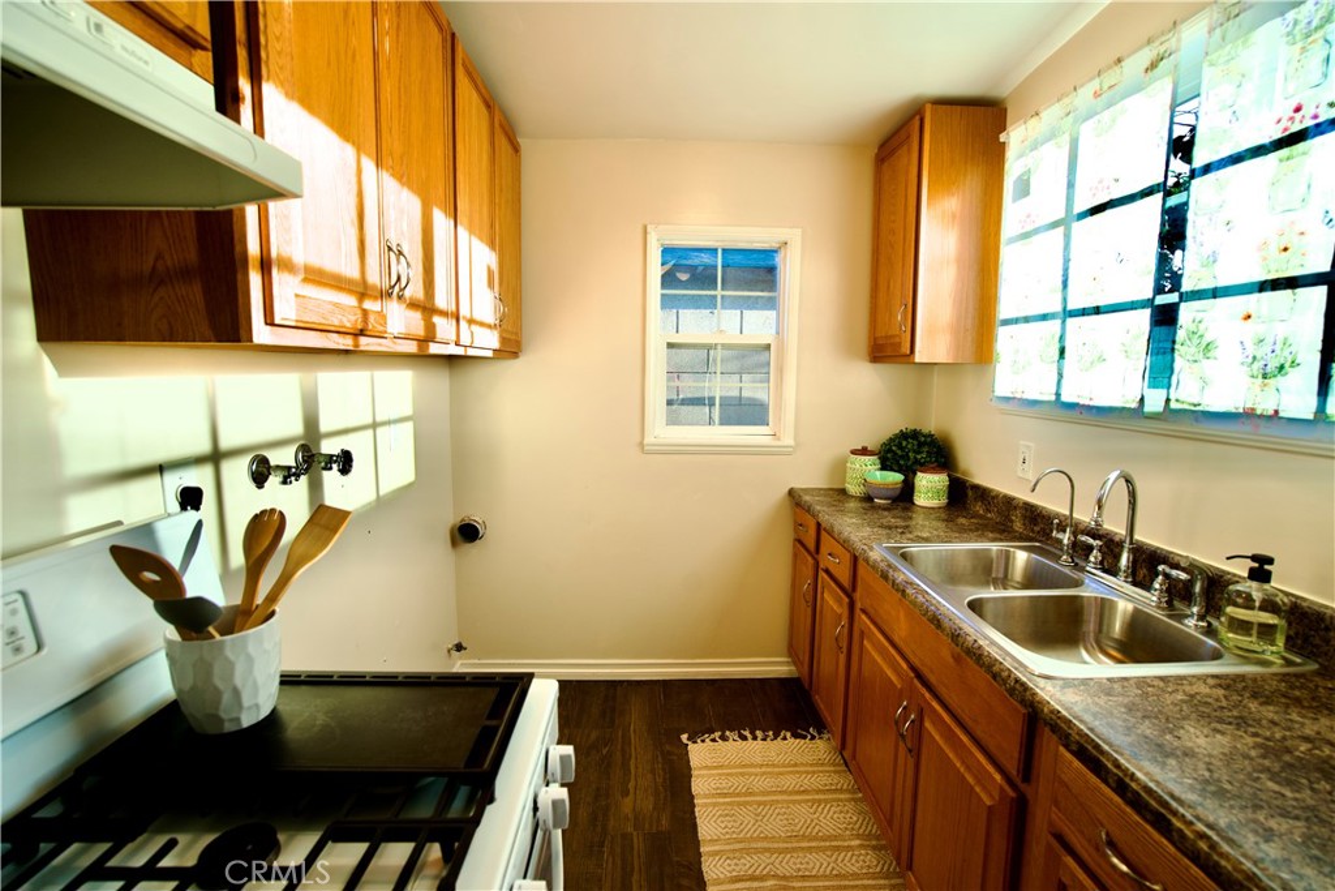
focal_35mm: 16
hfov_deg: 96.7
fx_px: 593
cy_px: 446
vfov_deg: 73.8
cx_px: 668
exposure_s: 1/80
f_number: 5.6
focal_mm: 16
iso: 100
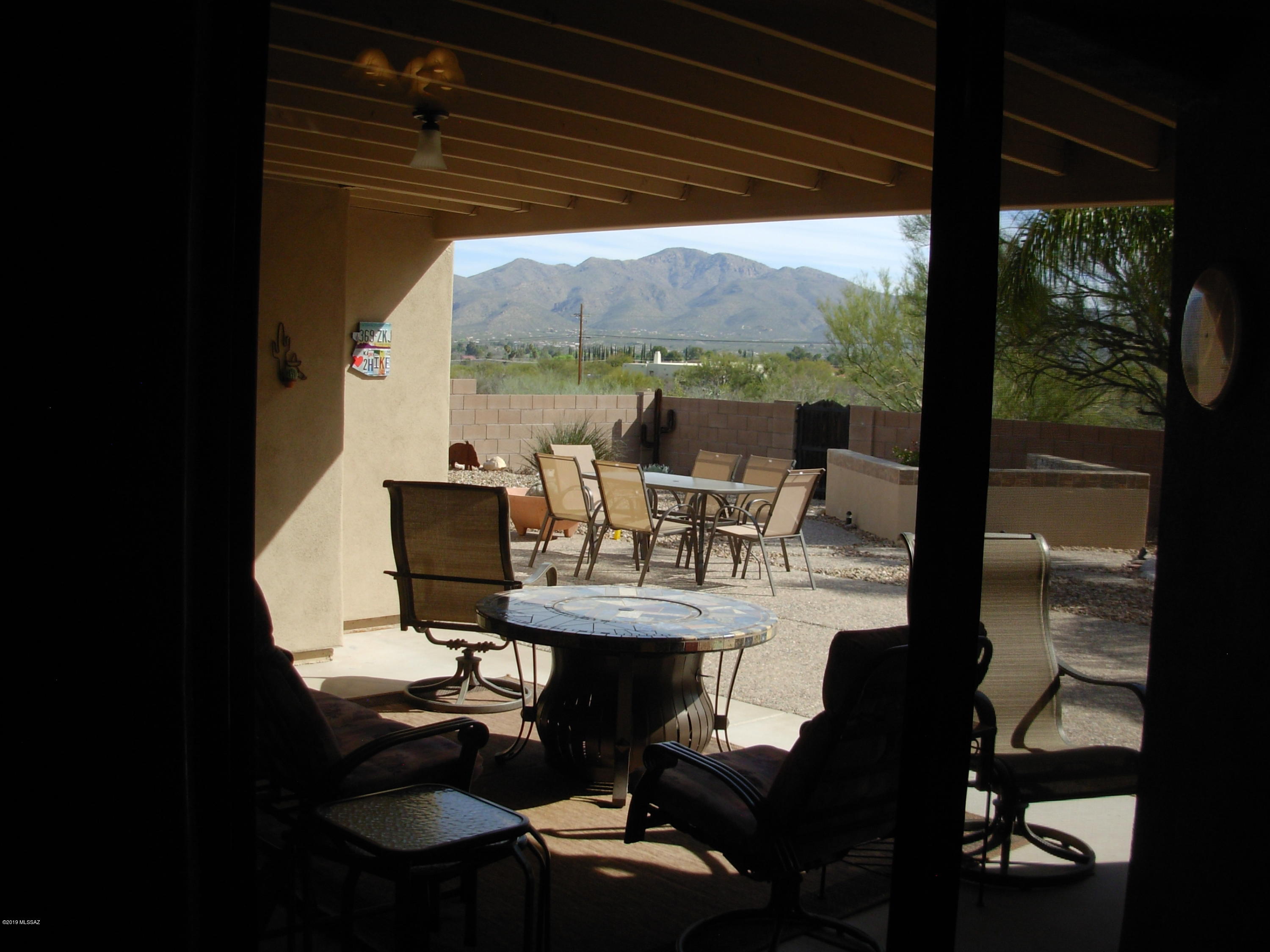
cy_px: 476
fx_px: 1394
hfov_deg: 49.0
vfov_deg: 37.7
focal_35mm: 38
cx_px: 635
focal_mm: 6.3
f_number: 2.9
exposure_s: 1/527
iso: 50
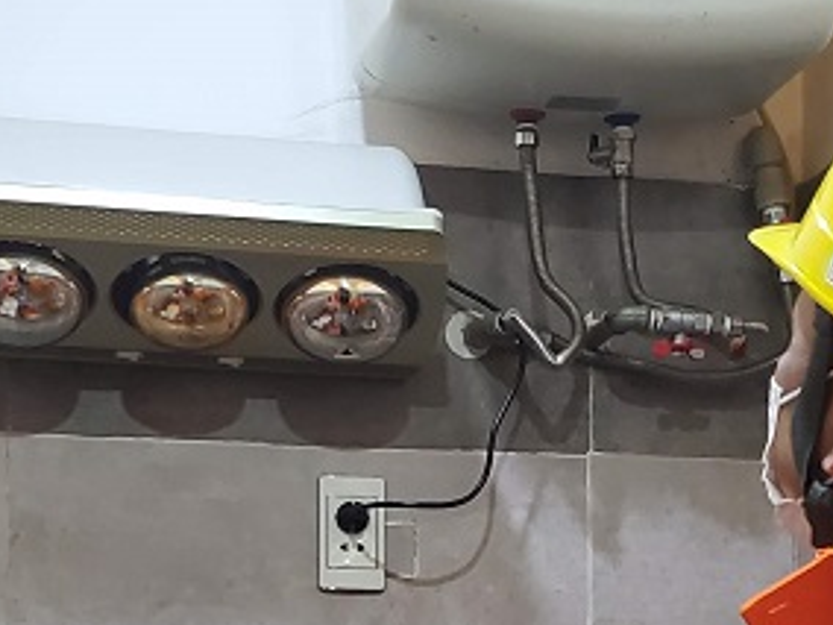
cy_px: 716
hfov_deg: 22.1
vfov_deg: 16.2
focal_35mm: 88
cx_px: 622
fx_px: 2118
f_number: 1.5
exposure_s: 1/50
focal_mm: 4.3
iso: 320
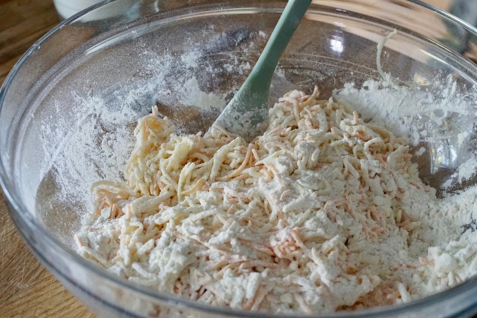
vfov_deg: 19.2
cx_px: 224
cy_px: 152
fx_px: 941
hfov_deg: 28.5
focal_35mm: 71
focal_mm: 44
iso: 6400
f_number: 5
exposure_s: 1/125
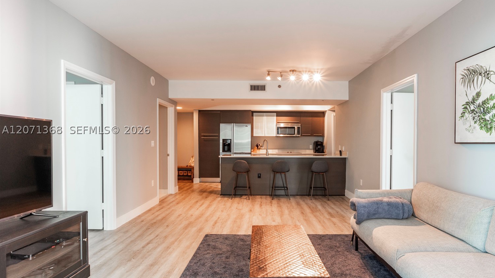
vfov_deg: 56.8
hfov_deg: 87.3
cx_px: 280
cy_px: 129
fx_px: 257
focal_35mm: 20
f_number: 6.3
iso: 320
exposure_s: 1/5
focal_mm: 11
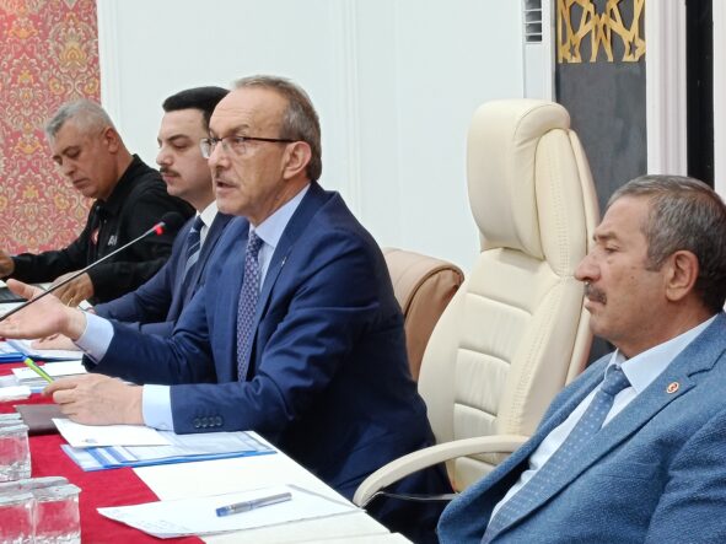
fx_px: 2013
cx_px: 363
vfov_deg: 15.4
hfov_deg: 20.4
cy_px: 272
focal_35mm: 96
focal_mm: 5.24
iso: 457
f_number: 1.7
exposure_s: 1/100
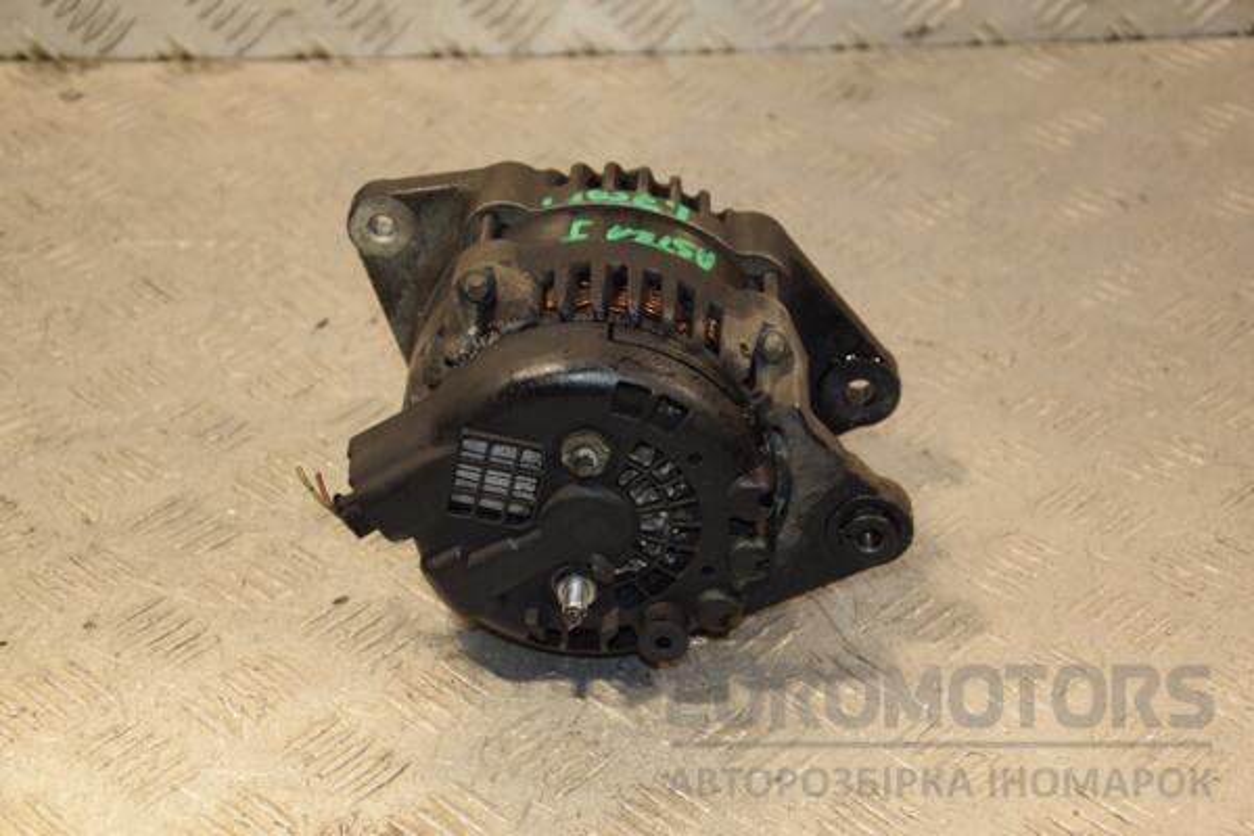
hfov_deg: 27.0
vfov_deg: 18.2
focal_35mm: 75
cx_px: 627
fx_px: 2612
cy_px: 418
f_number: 5
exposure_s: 1/160
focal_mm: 50
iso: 800
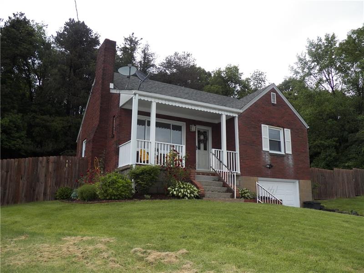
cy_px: 136
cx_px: 182
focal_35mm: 31
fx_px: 326
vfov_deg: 45.4
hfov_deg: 58.4
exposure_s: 1/160
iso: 125
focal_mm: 5.5
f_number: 2.8
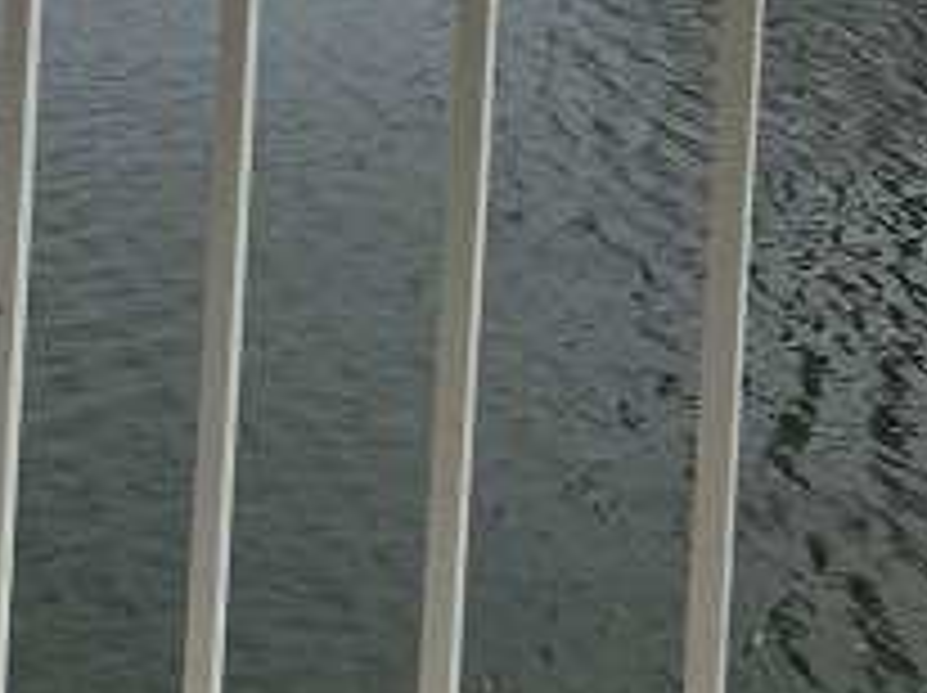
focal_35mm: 101
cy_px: -639
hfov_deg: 18.2
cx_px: -270
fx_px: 2702
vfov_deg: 12.9
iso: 50
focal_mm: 5.7
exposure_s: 1/11364
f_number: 1.5
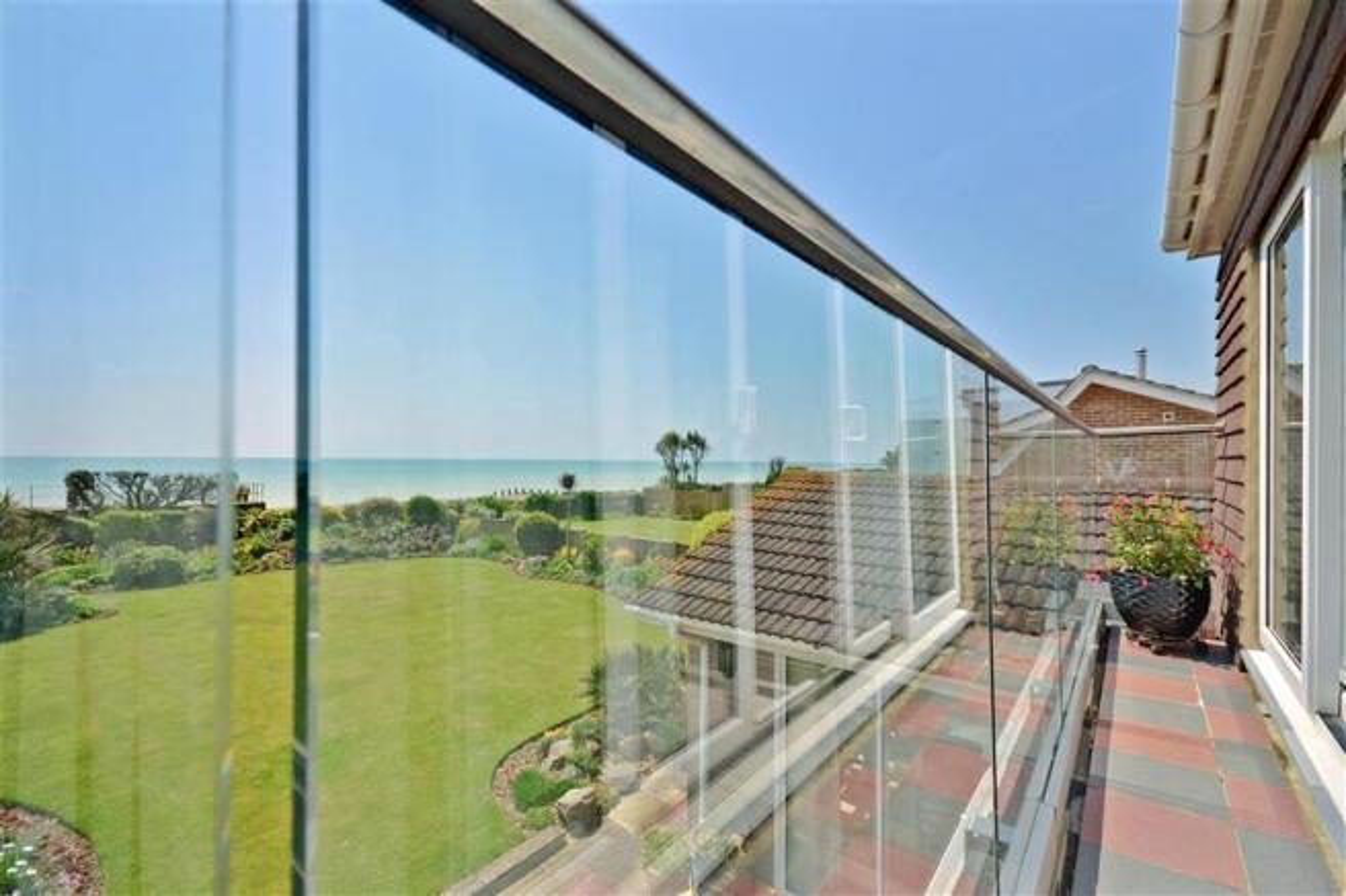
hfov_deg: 100.4
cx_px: 673
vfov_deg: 77.3
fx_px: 561
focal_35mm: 15
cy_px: 448
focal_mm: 10
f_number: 7.1
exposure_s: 1/1600
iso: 400
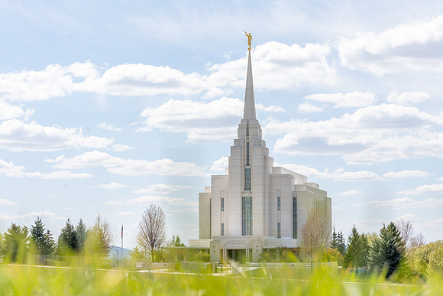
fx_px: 1091
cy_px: 148
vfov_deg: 15.4
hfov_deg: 23.0
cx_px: 222
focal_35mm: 89
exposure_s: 1/320
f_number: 8
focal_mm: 88
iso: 100
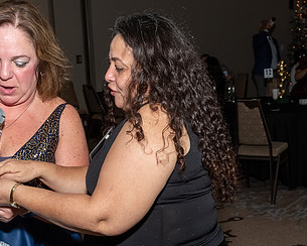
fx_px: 572
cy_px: 170
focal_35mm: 63
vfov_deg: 24.1
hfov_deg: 30.0
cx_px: 141
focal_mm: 17
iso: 500
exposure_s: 1/250
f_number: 7.1
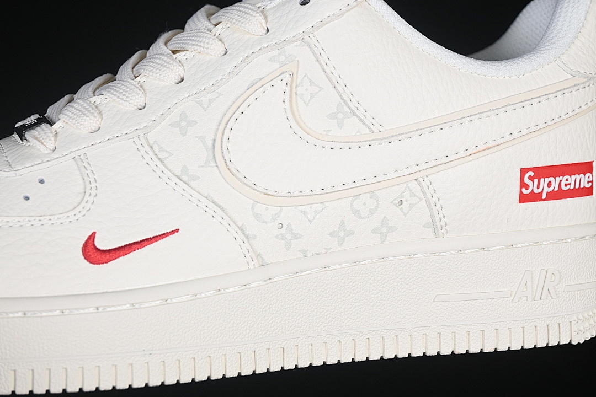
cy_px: 198
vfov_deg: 18.2
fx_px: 1242
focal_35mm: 75
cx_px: 298
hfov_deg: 27.0
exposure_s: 1/80
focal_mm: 50
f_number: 7.1
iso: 160
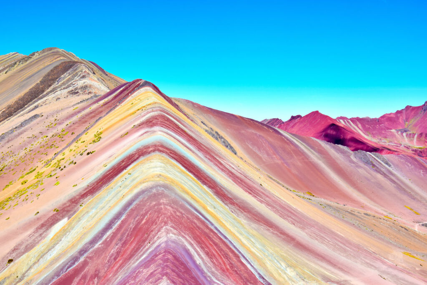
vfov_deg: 31.9
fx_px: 498
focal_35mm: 42
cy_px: 142
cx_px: 214
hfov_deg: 46.4
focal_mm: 28
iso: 250
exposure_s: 1/500
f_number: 9
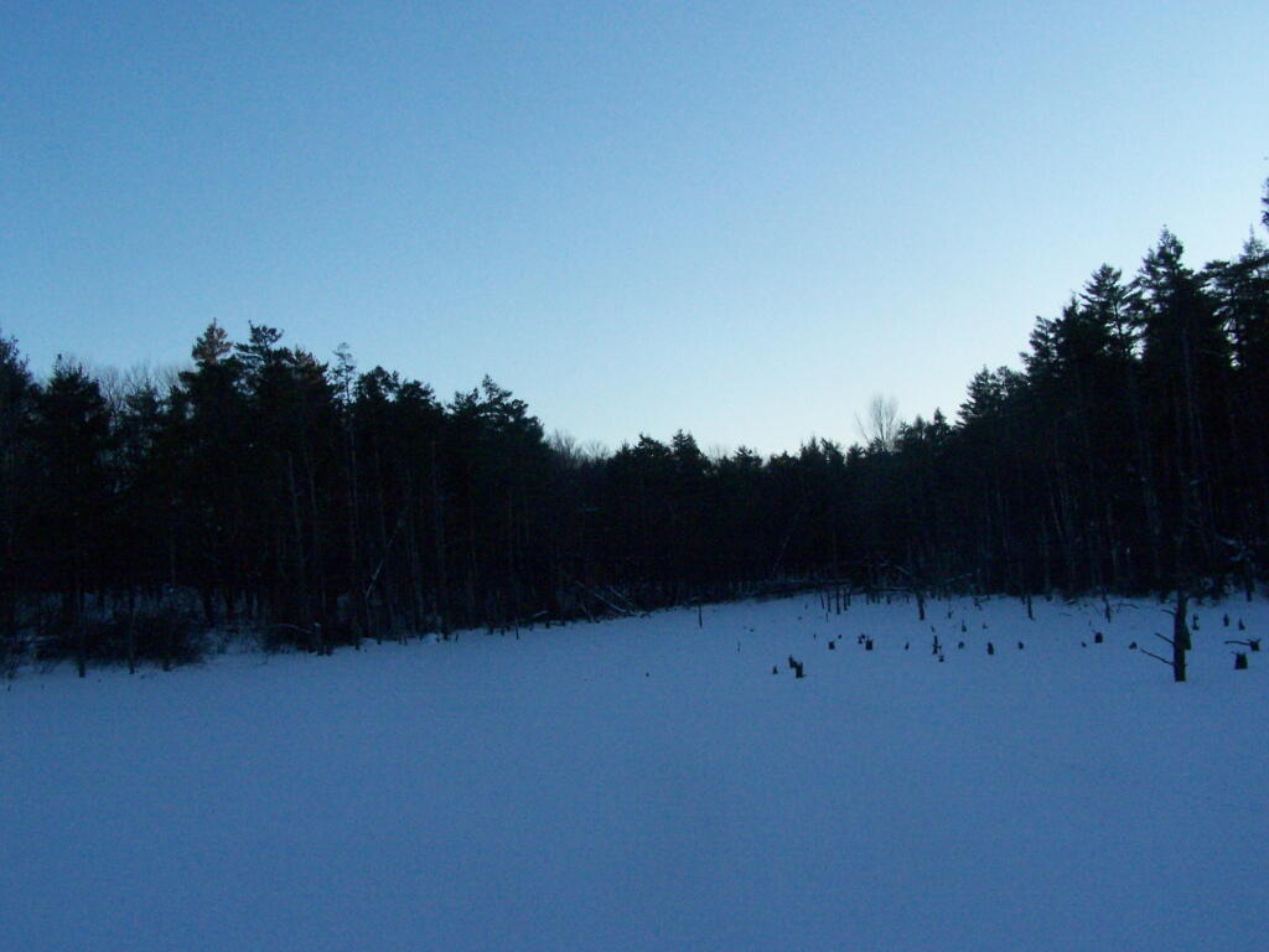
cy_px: 476
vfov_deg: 37.7
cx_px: 634
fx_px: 1393
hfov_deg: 49.0
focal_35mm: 38
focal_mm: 6.3
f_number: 5.6
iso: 400
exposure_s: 1/800
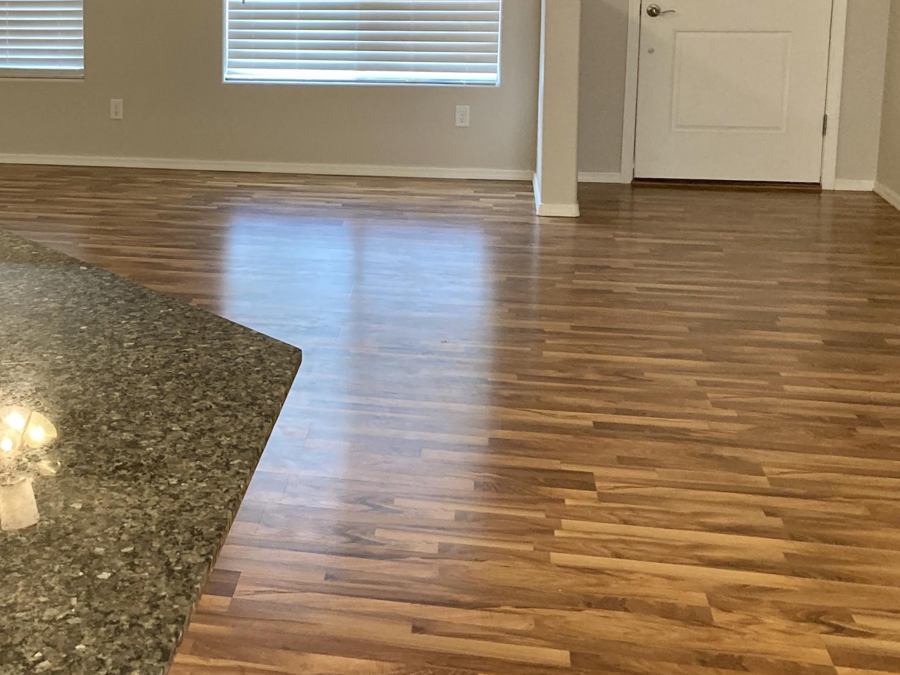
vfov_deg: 25.8
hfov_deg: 32.5
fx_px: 1456
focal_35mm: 56
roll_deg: +0.7
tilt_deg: -10.8
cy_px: 182
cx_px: 81
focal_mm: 3.99
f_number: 1.8
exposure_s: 1/60
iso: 160
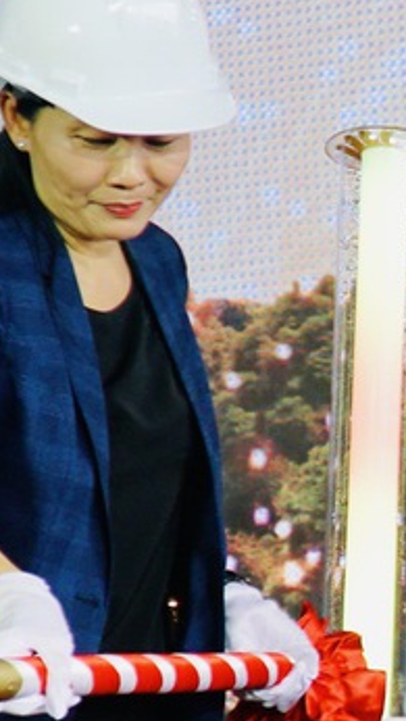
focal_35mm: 227
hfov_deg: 5.1
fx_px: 4339
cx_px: 1164
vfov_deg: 9.5
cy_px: 529
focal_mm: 25
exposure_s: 1/160
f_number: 4
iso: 200
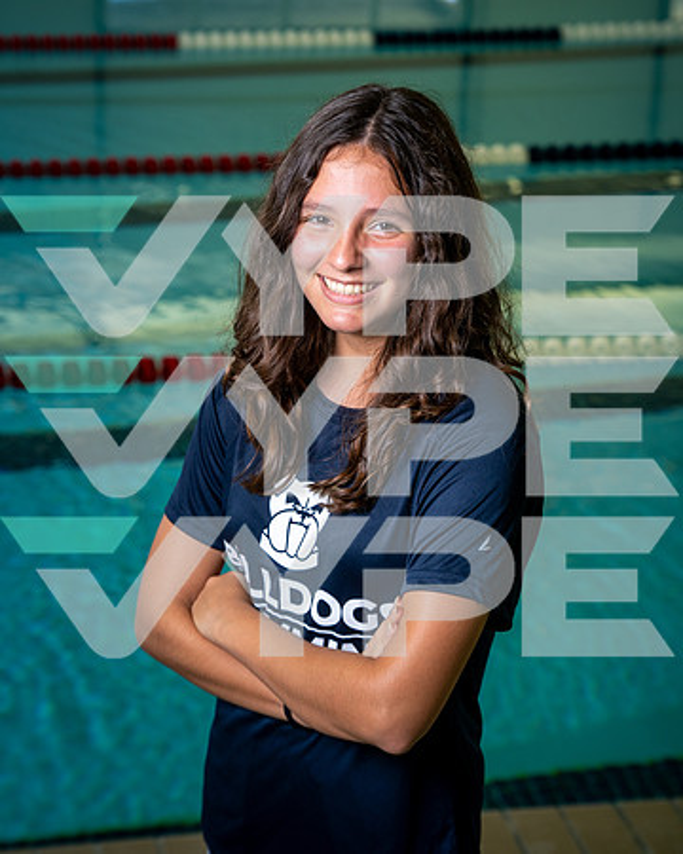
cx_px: 296
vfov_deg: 20.9
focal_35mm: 92
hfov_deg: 16.8
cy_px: 427
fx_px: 2312
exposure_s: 1/250
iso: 200
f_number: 4.5
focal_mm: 65
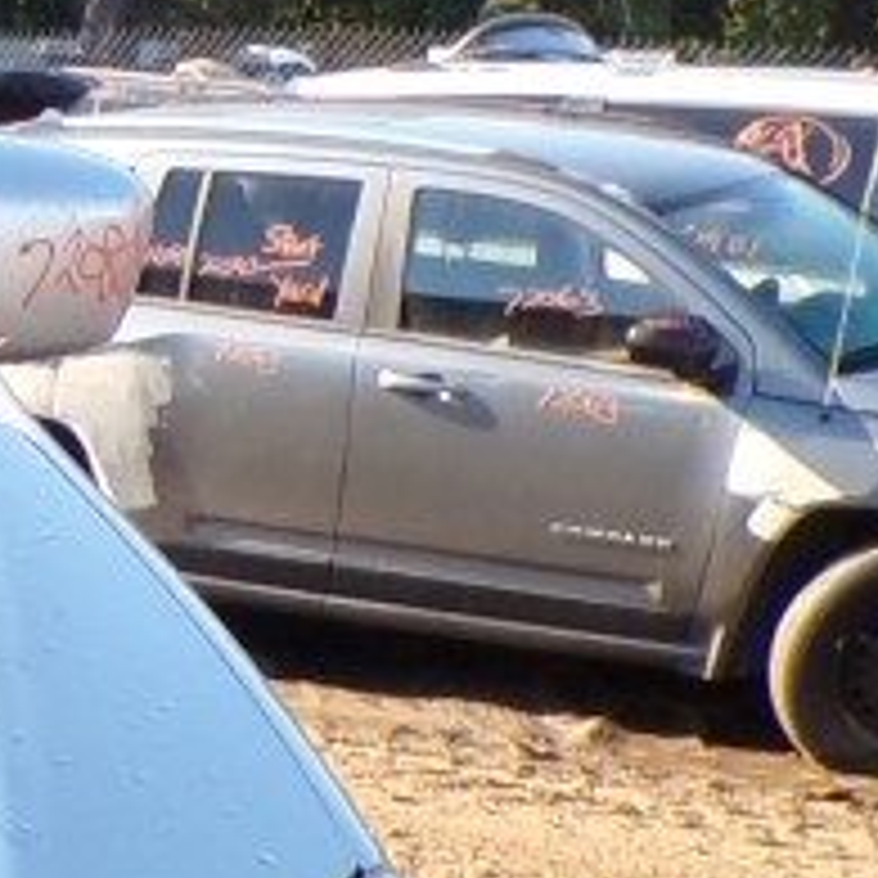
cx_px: -1405
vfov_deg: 12.1
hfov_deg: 10.4
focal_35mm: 139
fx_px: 3989
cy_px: 1229
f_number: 4.4
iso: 100
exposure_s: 1/120
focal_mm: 4.3
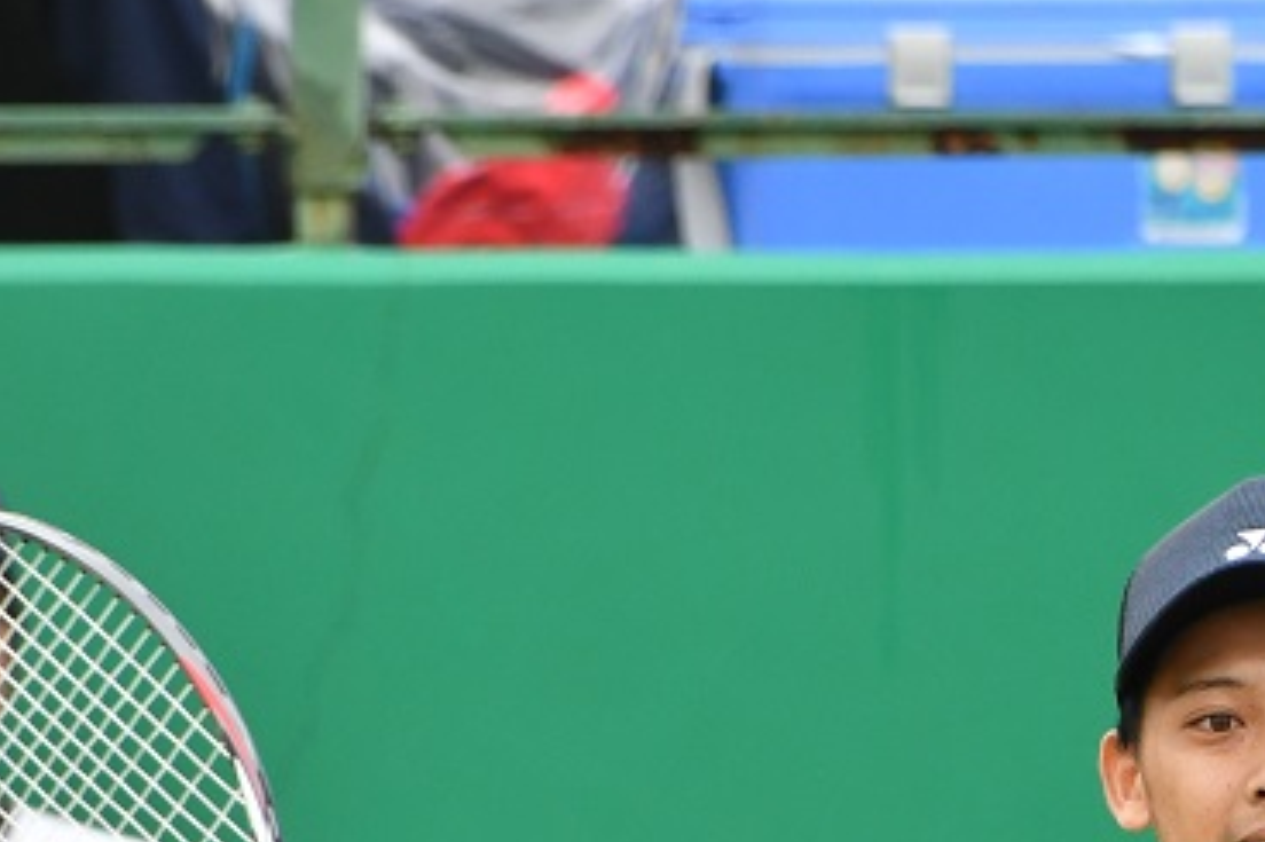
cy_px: 1024
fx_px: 57283
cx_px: 1327
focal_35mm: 1631
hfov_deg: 1.3
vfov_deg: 0.8
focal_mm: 300
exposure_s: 1/400
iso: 800
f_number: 10
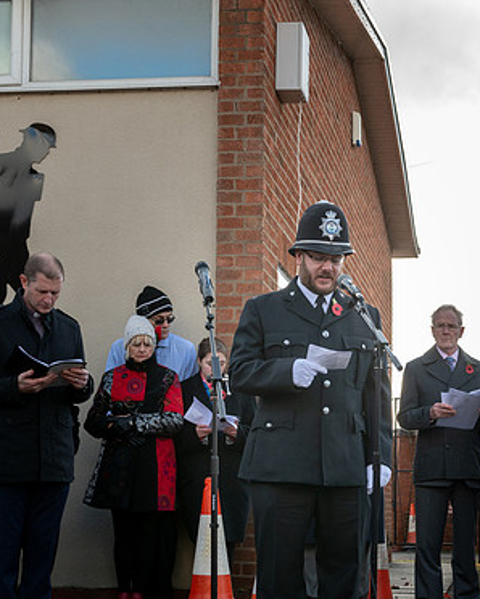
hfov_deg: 17.8
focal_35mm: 86
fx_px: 1526
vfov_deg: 22.2
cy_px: 361
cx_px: 310
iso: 640
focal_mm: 48
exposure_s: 1/250
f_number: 6.3
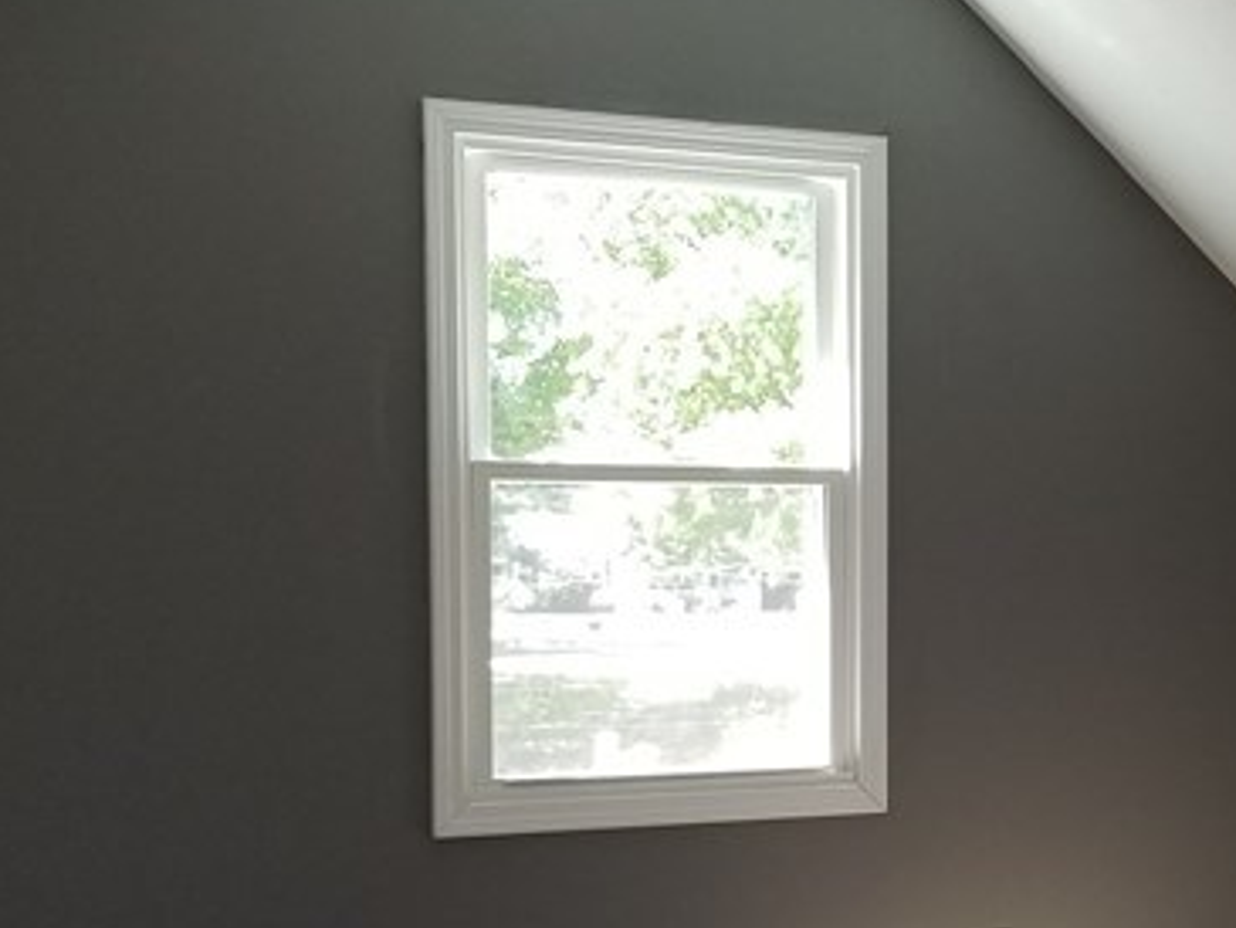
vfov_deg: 19.9
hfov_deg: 25.4
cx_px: 1229
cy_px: 765
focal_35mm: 73
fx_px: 2607
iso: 80
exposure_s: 1/60
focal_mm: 4.25
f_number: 1.7
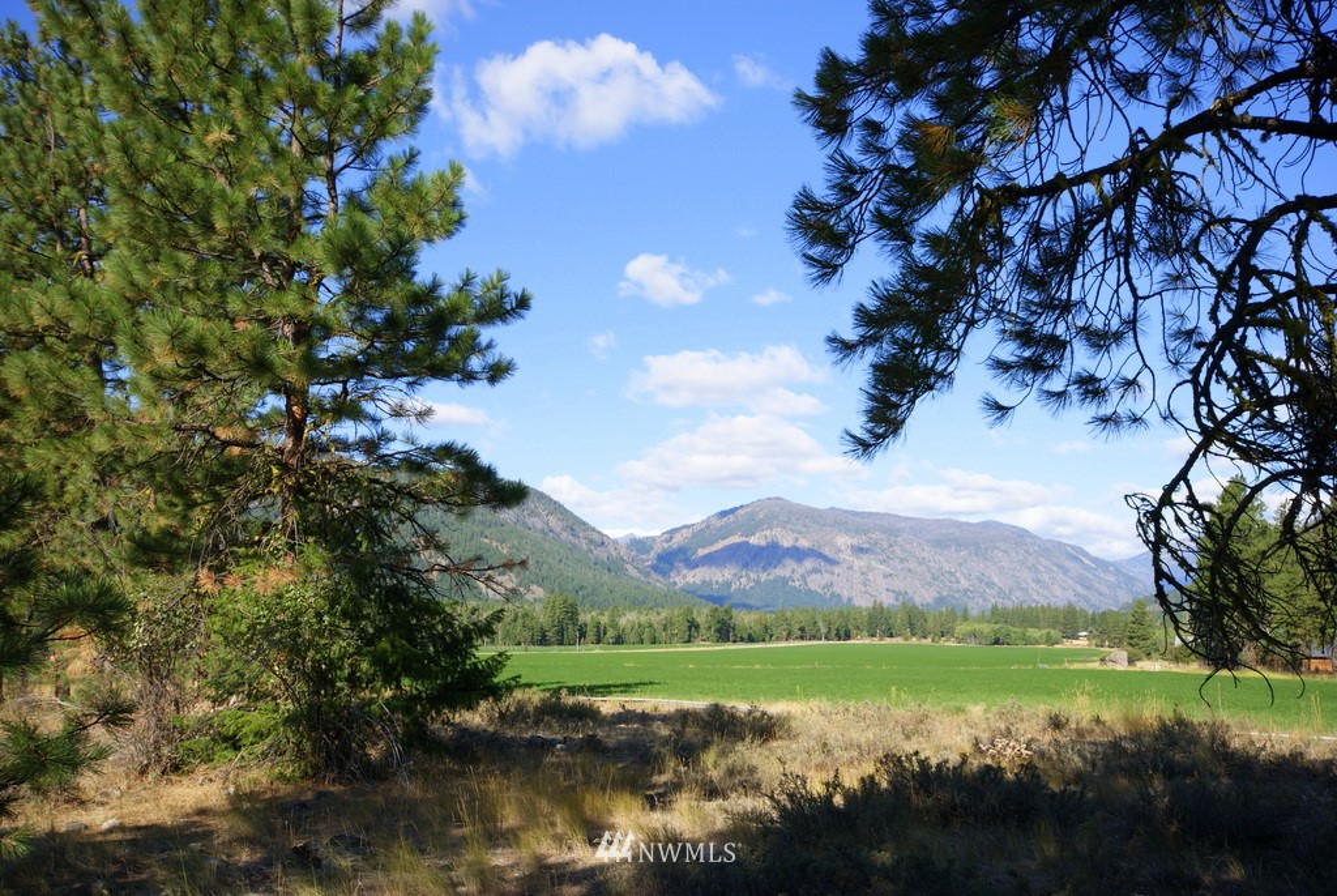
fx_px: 1116
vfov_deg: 43.7
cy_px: 448
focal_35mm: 30
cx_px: 668
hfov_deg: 61.9
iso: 100
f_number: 11
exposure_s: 1/80
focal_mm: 20
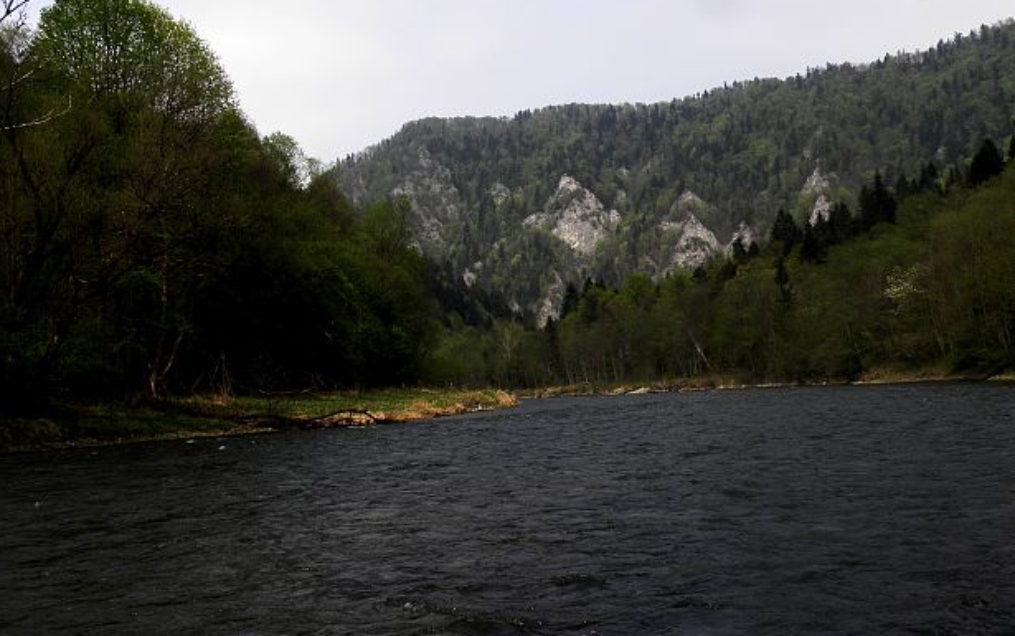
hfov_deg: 42.6
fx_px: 1301
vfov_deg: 27.4
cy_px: 254
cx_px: 507
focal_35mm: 47
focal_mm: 7.87
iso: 64
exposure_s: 1/200
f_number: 5.6
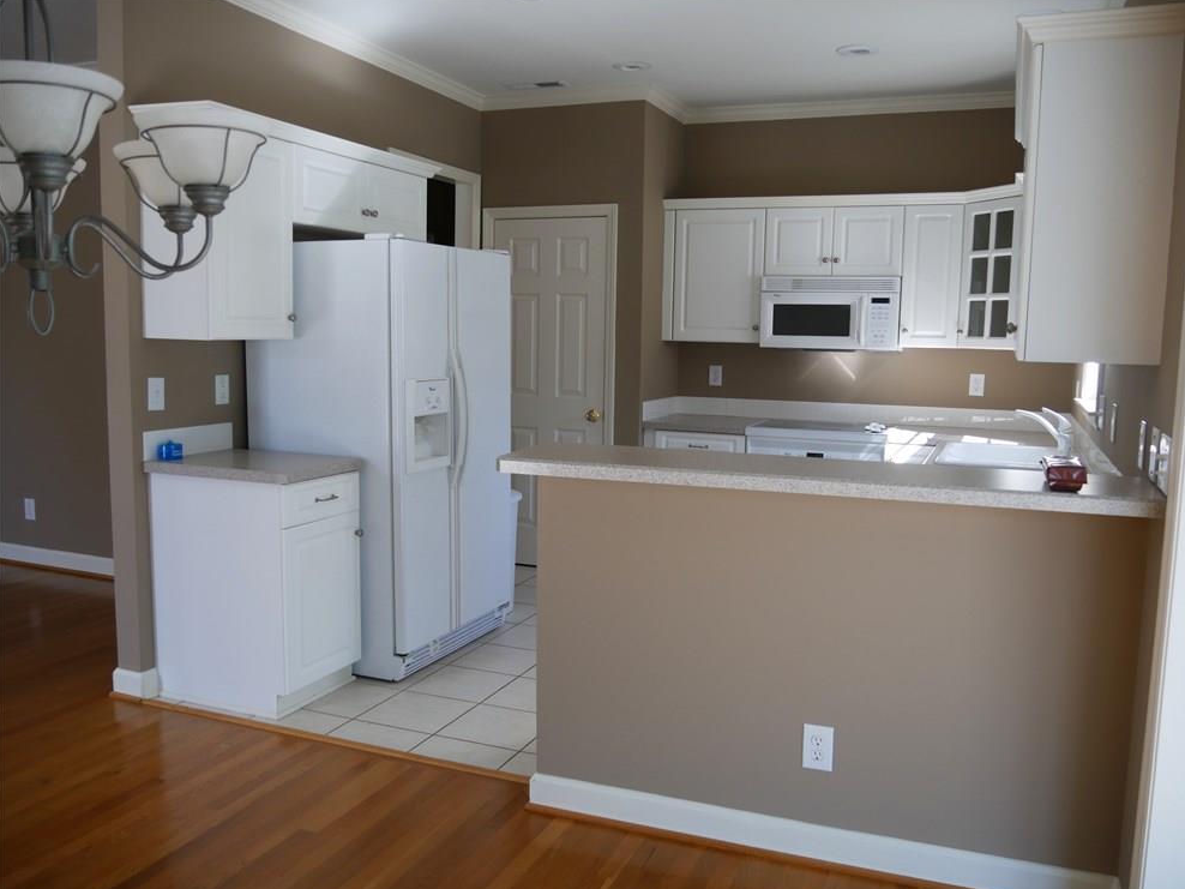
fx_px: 993
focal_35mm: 29
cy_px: 455
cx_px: 610
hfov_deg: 61.6
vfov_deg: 48.2
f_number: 3.5
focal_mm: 14
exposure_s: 1/80
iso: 200
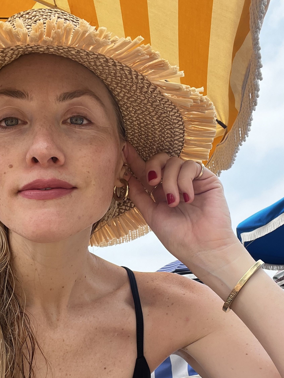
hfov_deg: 35.0
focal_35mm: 41
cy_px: 247
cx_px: 108
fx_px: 449
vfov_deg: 45.2
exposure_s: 1/419
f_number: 2.2
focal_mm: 2.71
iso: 32
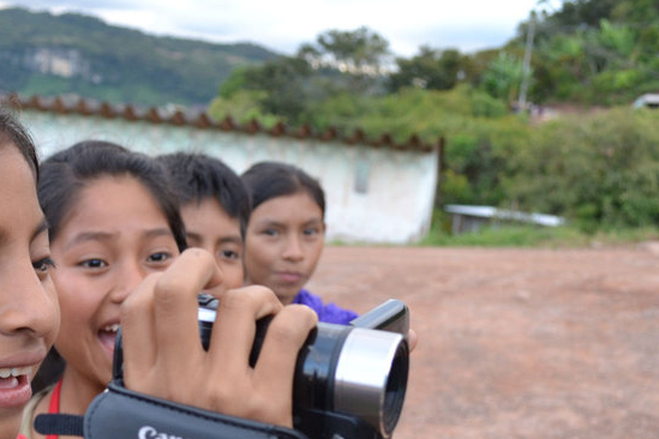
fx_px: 1025
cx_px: 176
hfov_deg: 35.0
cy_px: 280
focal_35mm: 56
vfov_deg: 24.1
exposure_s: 1/100
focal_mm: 20
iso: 400
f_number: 5
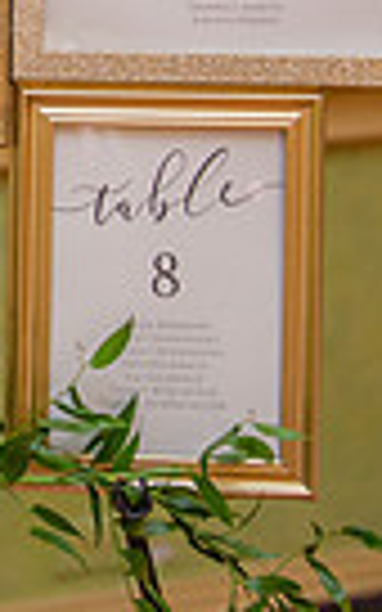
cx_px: -337
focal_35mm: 113
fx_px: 1882
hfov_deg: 10.8
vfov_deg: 17.7
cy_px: -90
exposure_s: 1/200
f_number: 2.8
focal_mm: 26
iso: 1250
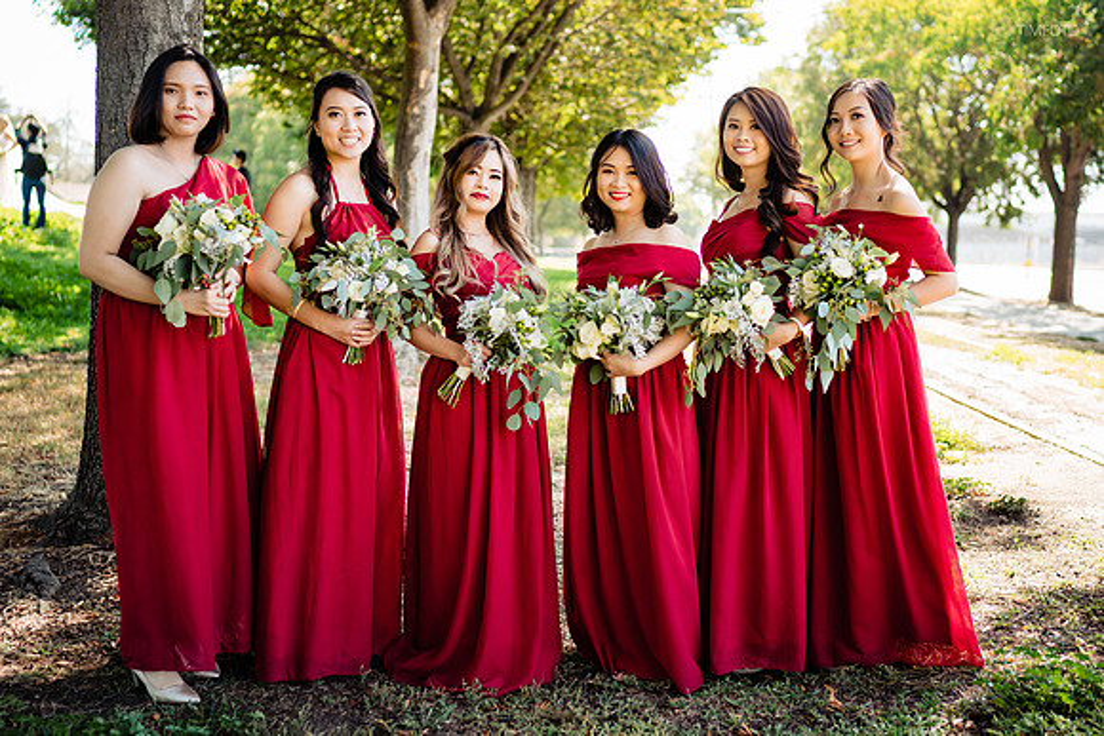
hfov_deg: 46.2
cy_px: 347
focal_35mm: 42
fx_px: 1295
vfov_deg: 31.7
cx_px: 563
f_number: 1.8
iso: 100
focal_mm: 35
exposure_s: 1/320
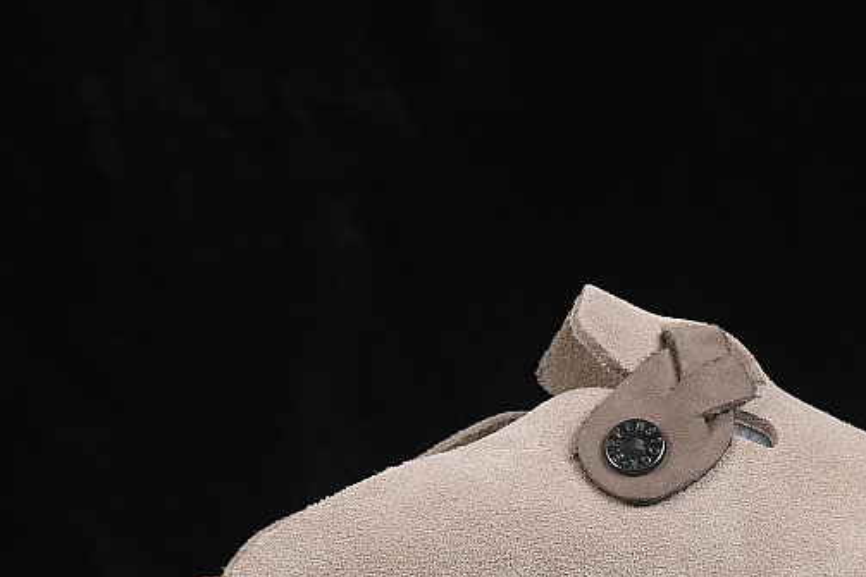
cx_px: 627
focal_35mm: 161
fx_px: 3871
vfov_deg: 8.5
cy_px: 372
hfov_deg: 12.7
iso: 160
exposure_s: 1/80
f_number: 8
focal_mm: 50
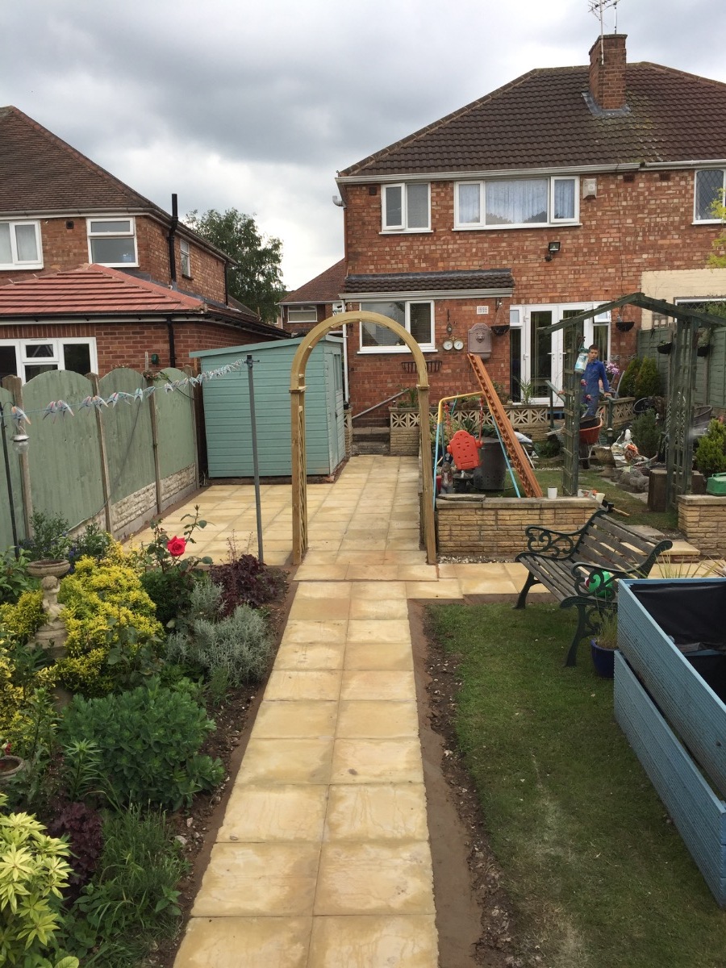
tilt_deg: -6.6
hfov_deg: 48.2
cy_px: 484
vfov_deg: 61.7
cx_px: 363
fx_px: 811
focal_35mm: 29
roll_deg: +2.2
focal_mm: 4.15
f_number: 2.2
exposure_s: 1/719
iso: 32
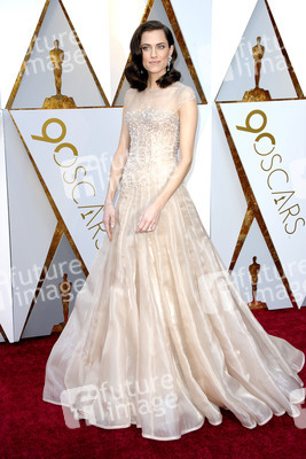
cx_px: 153
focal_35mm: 56
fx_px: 713
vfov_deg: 35.6
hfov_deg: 24.2
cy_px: 230
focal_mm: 56
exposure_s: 1/250
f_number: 7.1
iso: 800
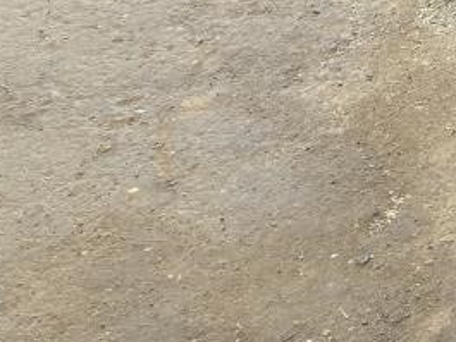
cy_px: -69
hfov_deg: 13.9
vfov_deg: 13.0
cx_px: 1007
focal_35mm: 111
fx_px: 1463
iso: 640
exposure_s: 1/120
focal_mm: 6.3
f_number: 1.7
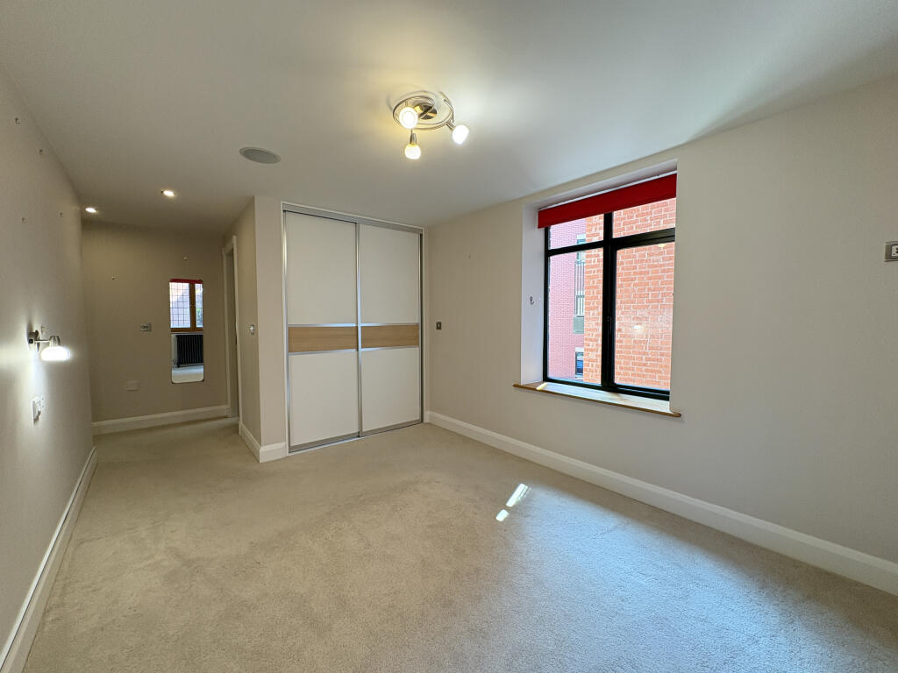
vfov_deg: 85.7
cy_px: 336
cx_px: 449
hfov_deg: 102.1
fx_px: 363
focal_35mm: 14
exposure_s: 1/50
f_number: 2.2
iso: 125
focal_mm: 2.22
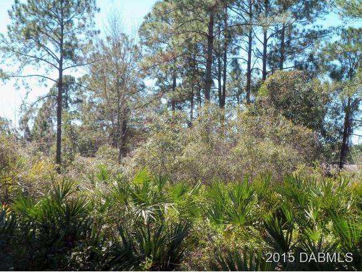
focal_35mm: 78
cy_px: 136
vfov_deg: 18.9
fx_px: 816
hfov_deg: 25.0
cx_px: 181
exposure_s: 1/200
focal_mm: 14.3
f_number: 4.2
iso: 80
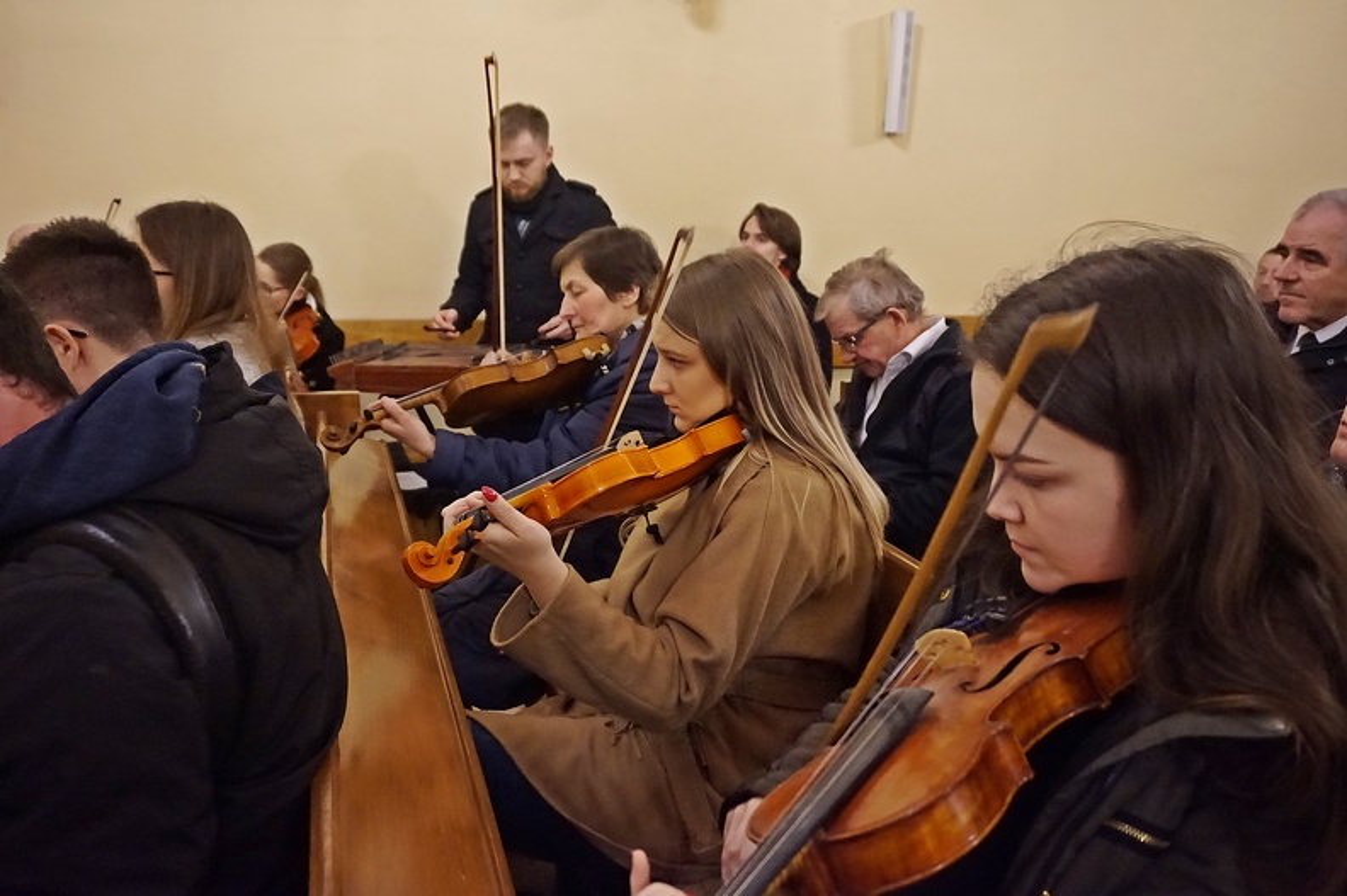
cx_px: 674
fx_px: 1178
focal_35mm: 32
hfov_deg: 59.5
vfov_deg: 41.7
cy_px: 448
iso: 6400
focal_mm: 21
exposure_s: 1/50
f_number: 4
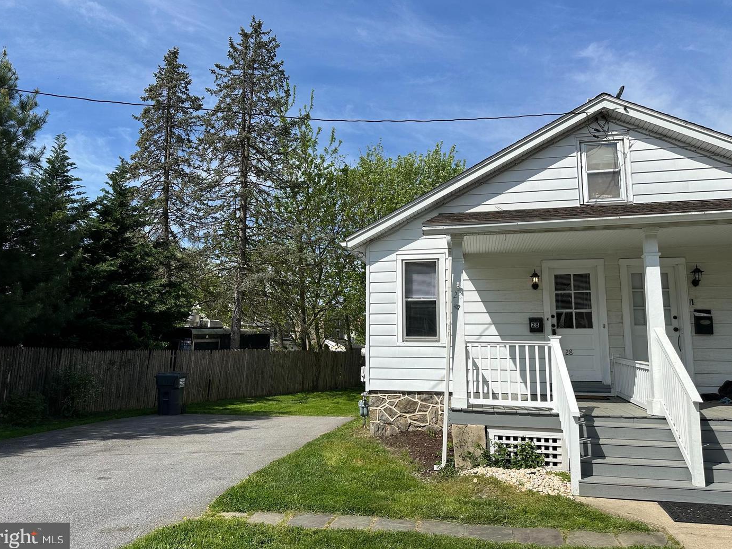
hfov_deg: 69.4
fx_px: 529
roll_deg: -1.5
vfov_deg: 54.9
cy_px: 267
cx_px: 358
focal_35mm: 25
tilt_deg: +8.6
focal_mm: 6.86
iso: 80
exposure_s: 1/6623
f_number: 1.78
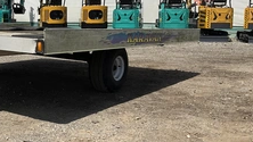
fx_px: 382
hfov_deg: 34.7
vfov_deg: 21.1
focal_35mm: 57
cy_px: 65
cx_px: 30
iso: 25
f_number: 1.8
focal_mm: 3
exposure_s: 1/3534
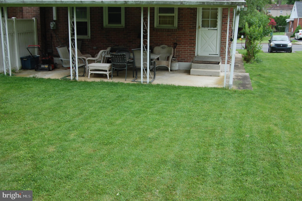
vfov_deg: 34.1
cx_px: 151
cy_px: 100
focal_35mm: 39
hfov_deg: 49.6
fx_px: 327
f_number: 6.3
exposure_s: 1/160
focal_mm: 26
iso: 200
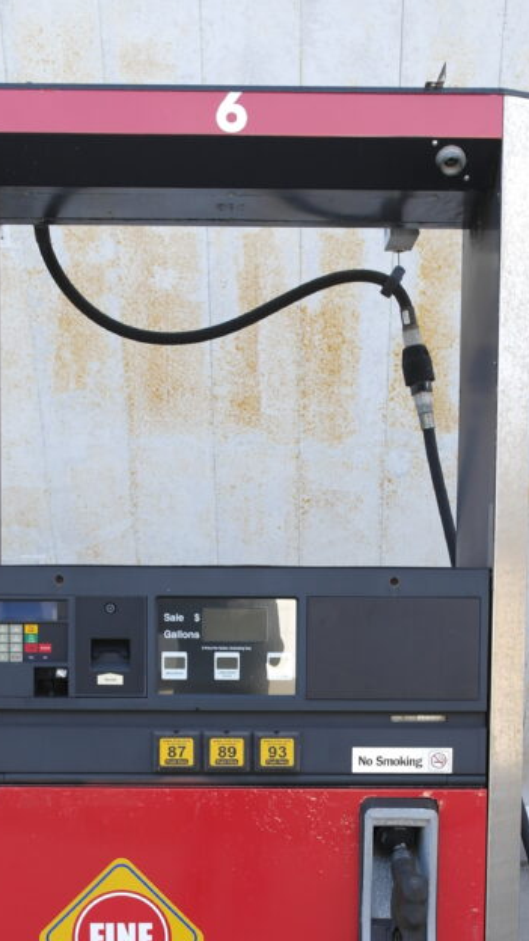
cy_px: 700
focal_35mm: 58
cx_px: 268
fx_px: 1446
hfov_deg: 20.7
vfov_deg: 35.3
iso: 100
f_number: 4.5
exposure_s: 1/125
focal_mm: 20
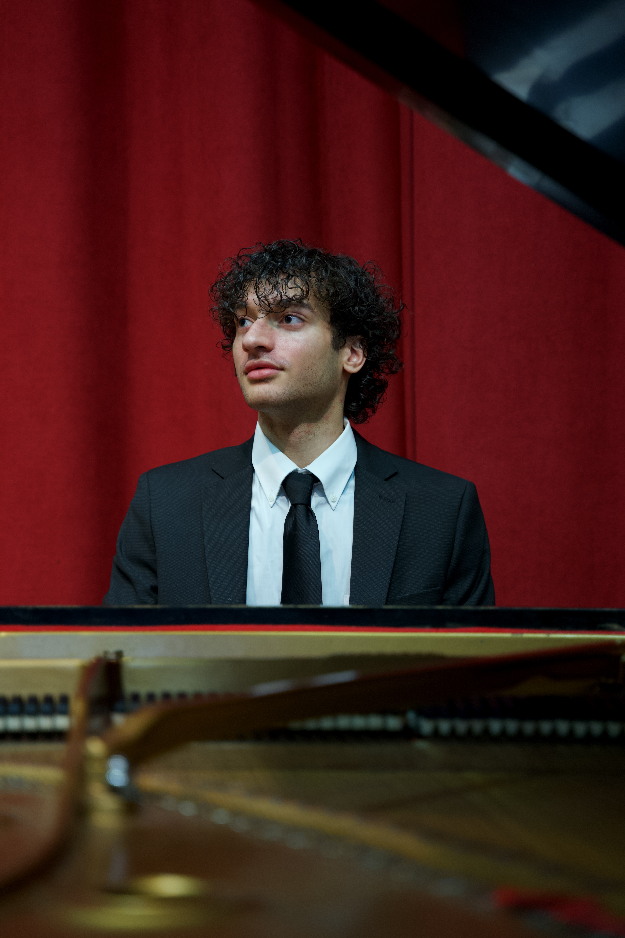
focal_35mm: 72
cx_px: 312
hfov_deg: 18.9
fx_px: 1875
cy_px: 469
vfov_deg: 28.1
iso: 800
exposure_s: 1/200
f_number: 3.2
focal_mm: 72
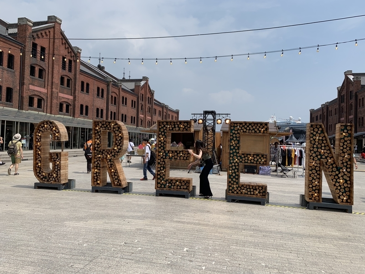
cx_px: 182
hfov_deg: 67.3
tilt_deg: +2.2
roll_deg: -1.8
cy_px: 137
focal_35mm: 26
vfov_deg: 53.1
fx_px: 274
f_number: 1.8
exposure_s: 1/3521
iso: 25
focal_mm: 4.25
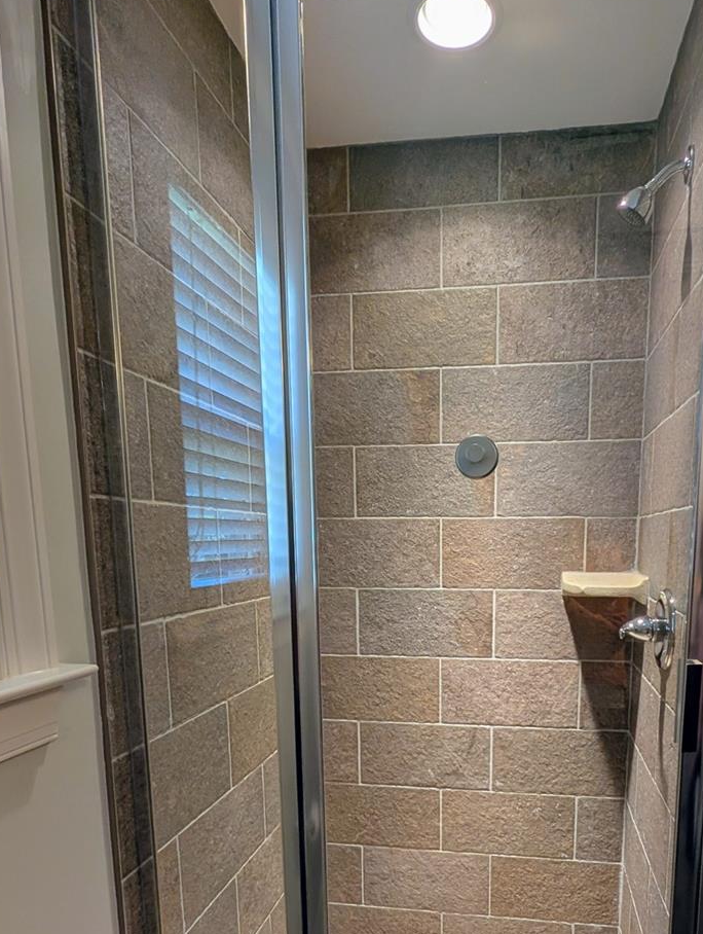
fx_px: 594
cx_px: 432
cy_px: 643
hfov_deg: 60.5
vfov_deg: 73.3
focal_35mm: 22
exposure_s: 1/30
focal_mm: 1.95
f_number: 2.2
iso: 49
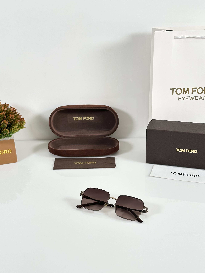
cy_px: 152
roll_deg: +1.3
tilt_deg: -26.9
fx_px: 426
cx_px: 108
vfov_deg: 35.5
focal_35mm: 54
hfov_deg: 27.0
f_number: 1.78
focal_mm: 6.86
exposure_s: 1/130
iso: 80
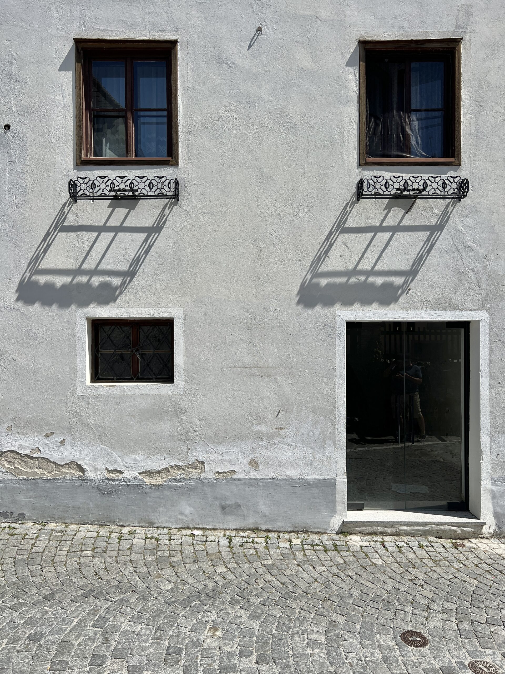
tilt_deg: +1.3
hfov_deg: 53.1
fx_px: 506
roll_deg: +0.5
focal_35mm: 26
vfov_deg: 67.3
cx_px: 252
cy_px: 337
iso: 50
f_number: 1.5
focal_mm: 5.7
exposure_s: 1/6211
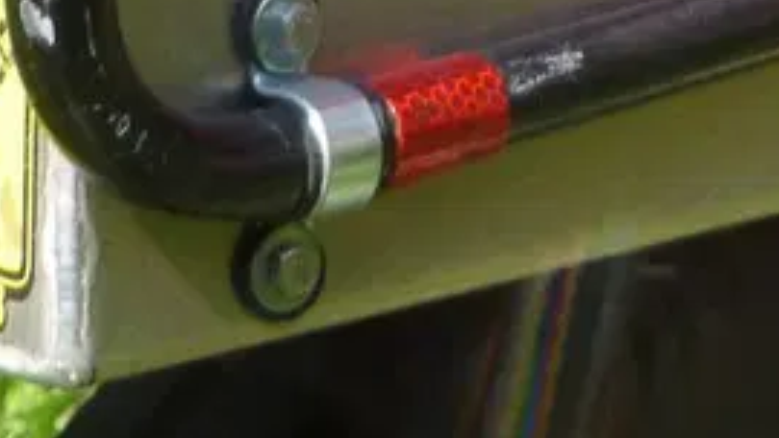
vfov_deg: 7.6
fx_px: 2996
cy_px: -718
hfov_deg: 14.6
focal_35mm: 145
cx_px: 765
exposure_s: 1/320
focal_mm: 5.4
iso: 100
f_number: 3.4
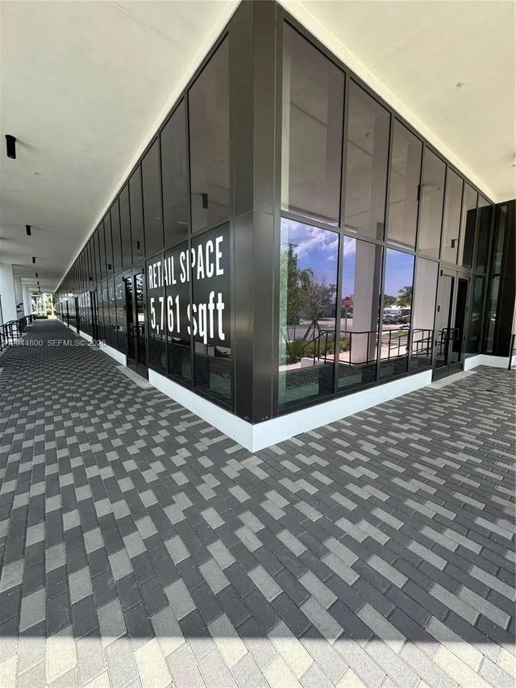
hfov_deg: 85.7
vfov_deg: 102.1
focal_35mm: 14
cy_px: 344
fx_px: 278
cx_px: 258
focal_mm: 2.22
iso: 40
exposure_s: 1/423
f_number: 2.2
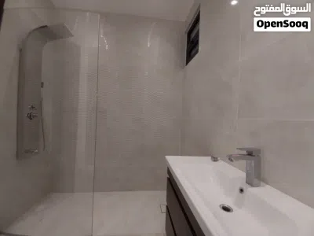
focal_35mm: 13
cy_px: 118
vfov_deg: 89.9
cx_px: 157
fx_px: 118
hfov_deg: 106.2
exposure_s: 1/50
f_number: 2.2
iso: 64
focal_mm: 1.3
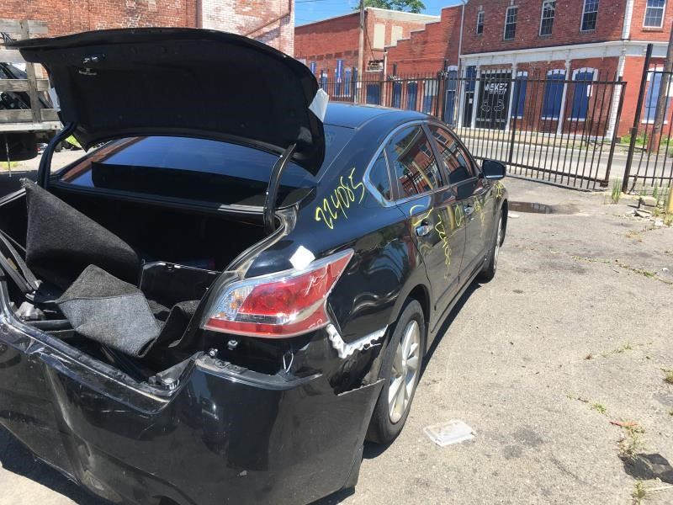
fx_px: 564
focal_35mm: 29
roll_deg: -1.6
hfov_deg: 61.7
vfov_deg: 48.2
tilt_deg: -10.3
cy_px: 252
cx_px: 336
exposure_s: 1/705
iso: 25
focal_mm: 4.15
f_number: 2.2
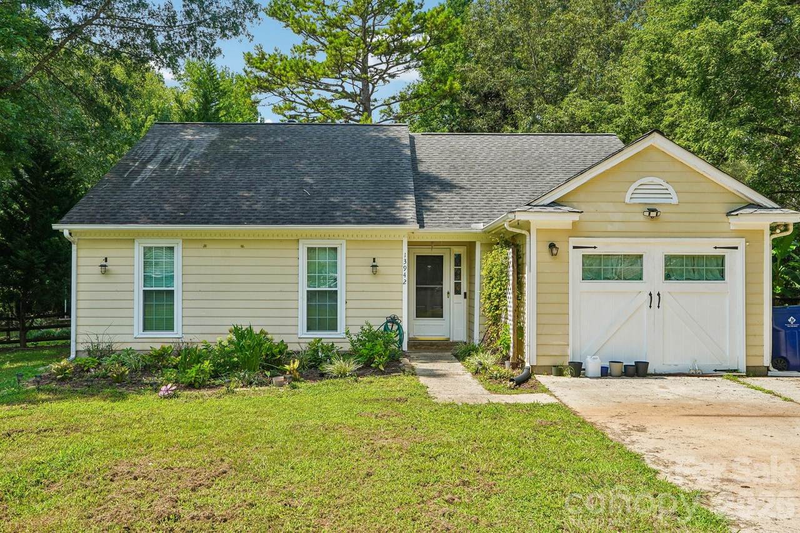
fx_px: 667
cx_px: 400
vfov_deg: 43.6
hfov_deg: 61.9
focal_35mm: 30
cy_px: 266
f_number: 8
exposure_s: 1/60
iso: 100
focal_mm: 20
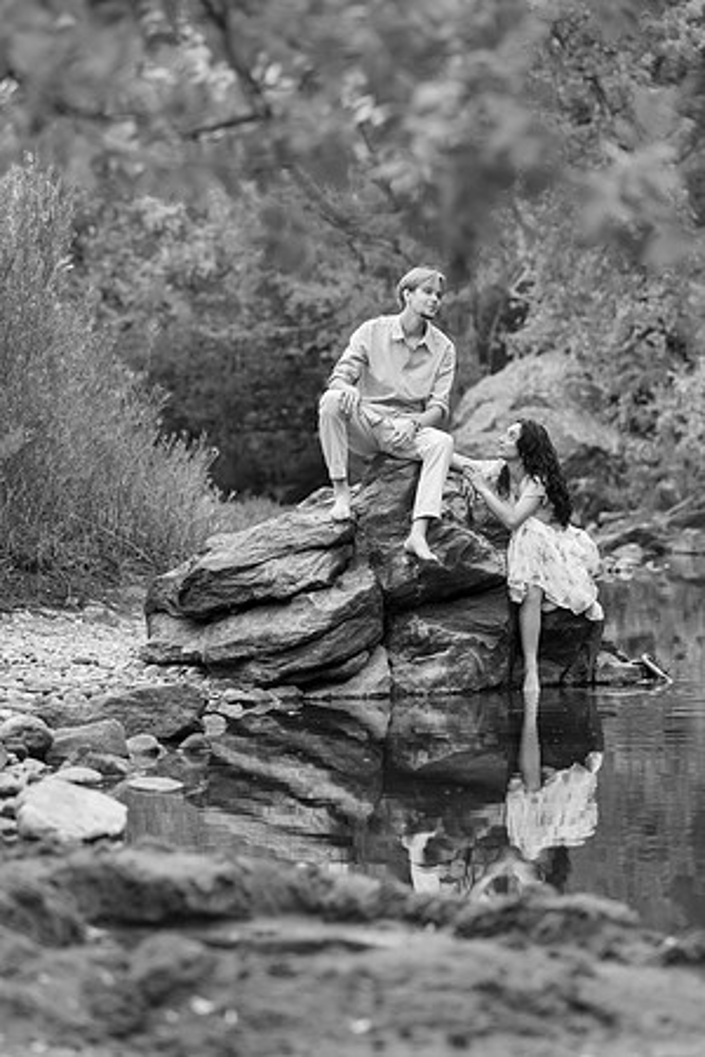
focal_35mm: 123
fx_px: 3613
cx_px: 352
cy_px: 528
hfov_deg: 11.1
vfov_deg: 16.7
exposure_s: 1/200
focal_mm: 123
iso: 1000
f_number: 3.5
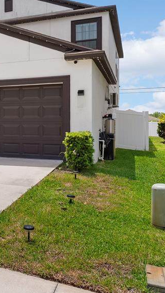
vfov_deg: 49.2
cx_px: -47
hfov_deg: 25.2
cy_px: 122
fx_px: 319
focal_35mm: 41
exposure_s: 1/80
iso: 100
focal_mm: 22
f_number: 8
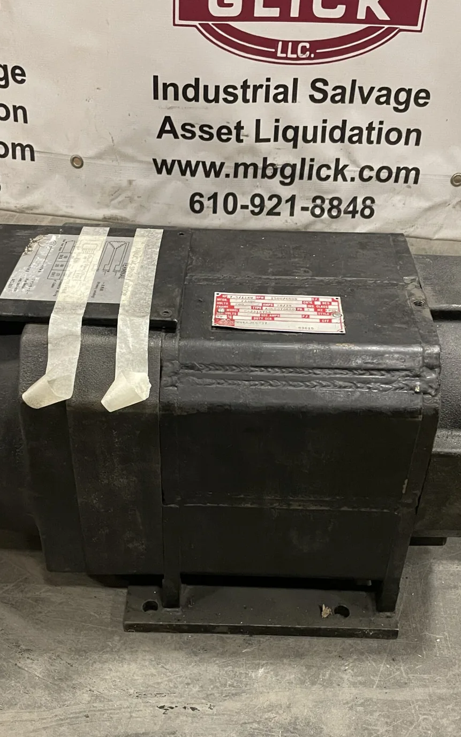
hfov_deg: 32.0
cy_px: 427
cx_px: 222
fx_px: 804
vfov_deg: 49.1
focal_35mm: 40
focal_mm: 4.2
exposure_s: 1/60
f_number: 1.6
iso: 500
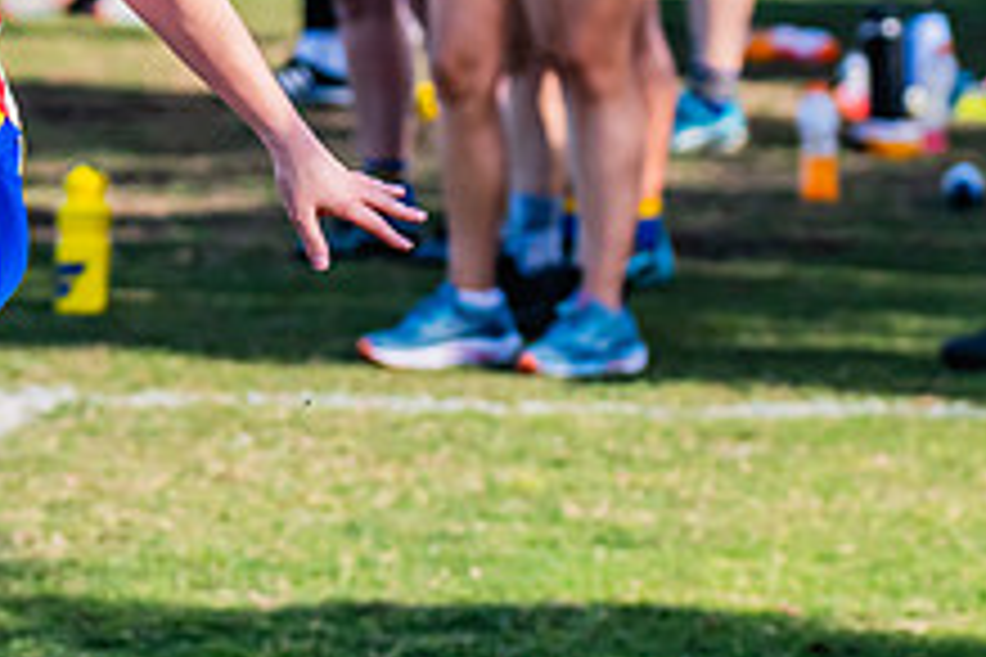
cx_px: -212
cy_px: 227
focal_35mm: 451
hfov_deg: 4.6
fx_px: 12351
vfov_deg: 3.0
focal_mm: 170
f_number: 7.1
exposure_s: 1/1600
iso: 800
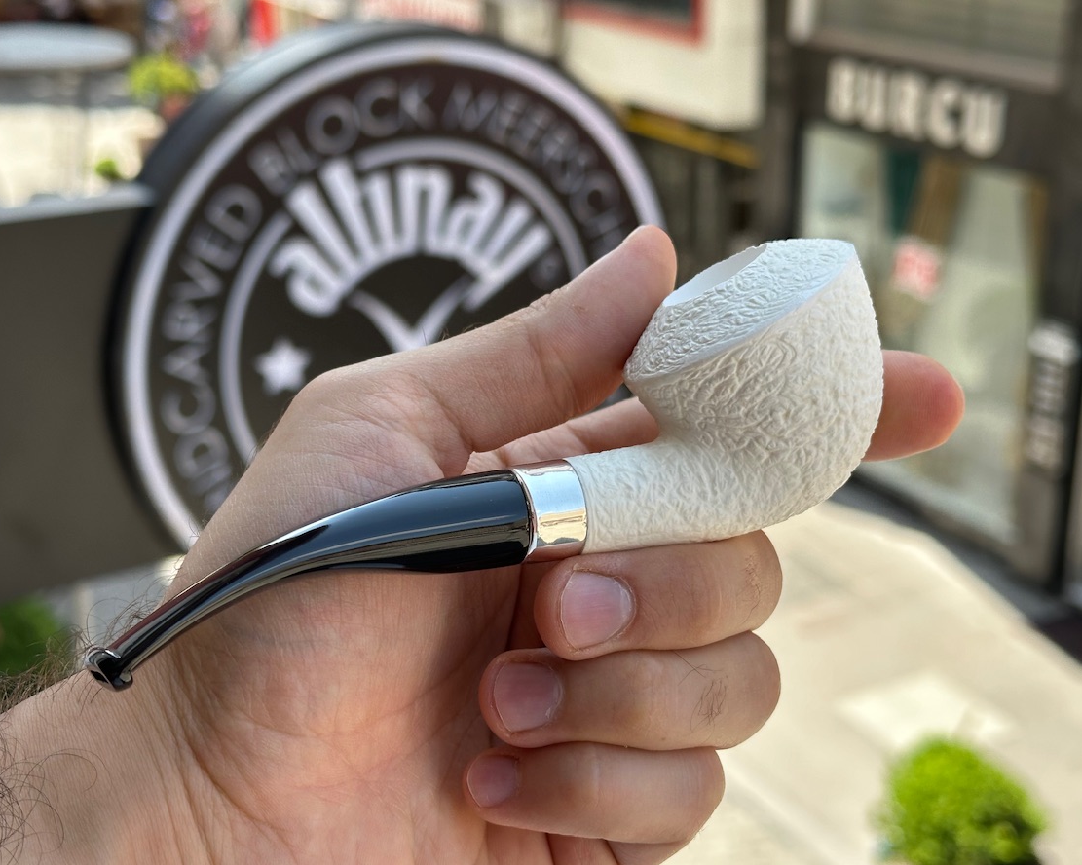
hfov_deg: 34.7
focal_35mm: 54
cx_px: 496
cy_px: 436
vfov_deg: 28.1
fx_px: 1729
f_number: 1.78
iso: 64
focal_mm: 6.86
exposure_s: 1/797
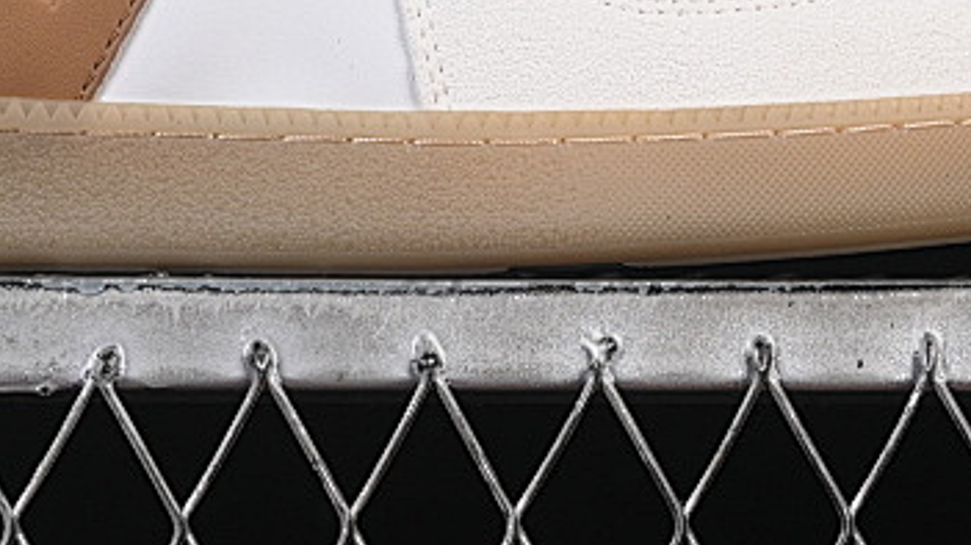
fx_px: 6227
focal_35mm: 242
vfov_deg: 5.0
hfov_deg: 8.9
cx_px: 116
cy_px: -340
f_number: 8
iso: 160
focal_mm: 50
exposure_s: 1/80
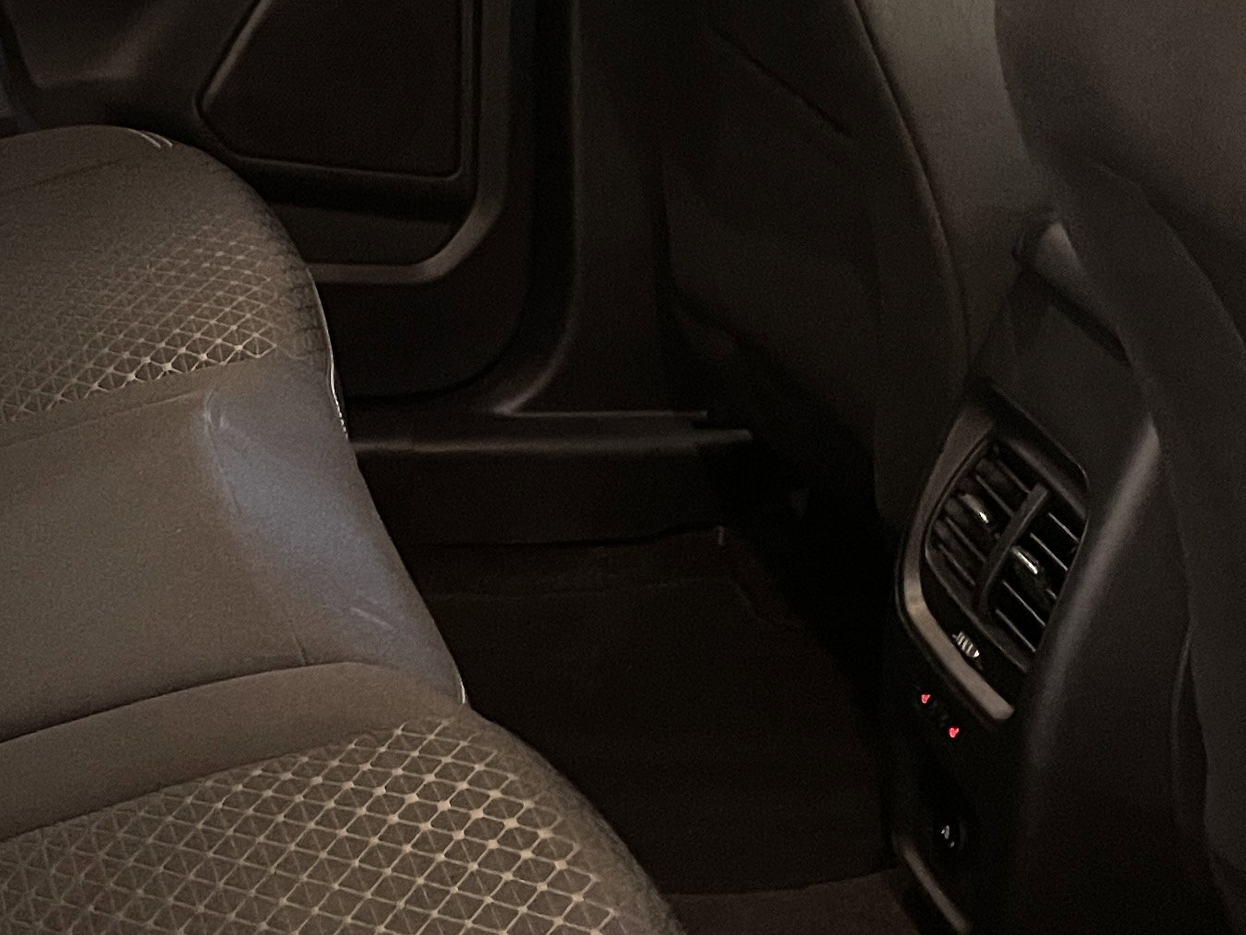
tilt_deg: -23.4
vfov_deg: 18.9
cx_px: 236
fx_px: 2808
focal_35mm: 78
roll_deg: -1.0
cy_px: 366
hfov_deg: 24.6
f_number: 1.6
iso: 1000
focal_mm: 4.2
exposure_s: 1/25
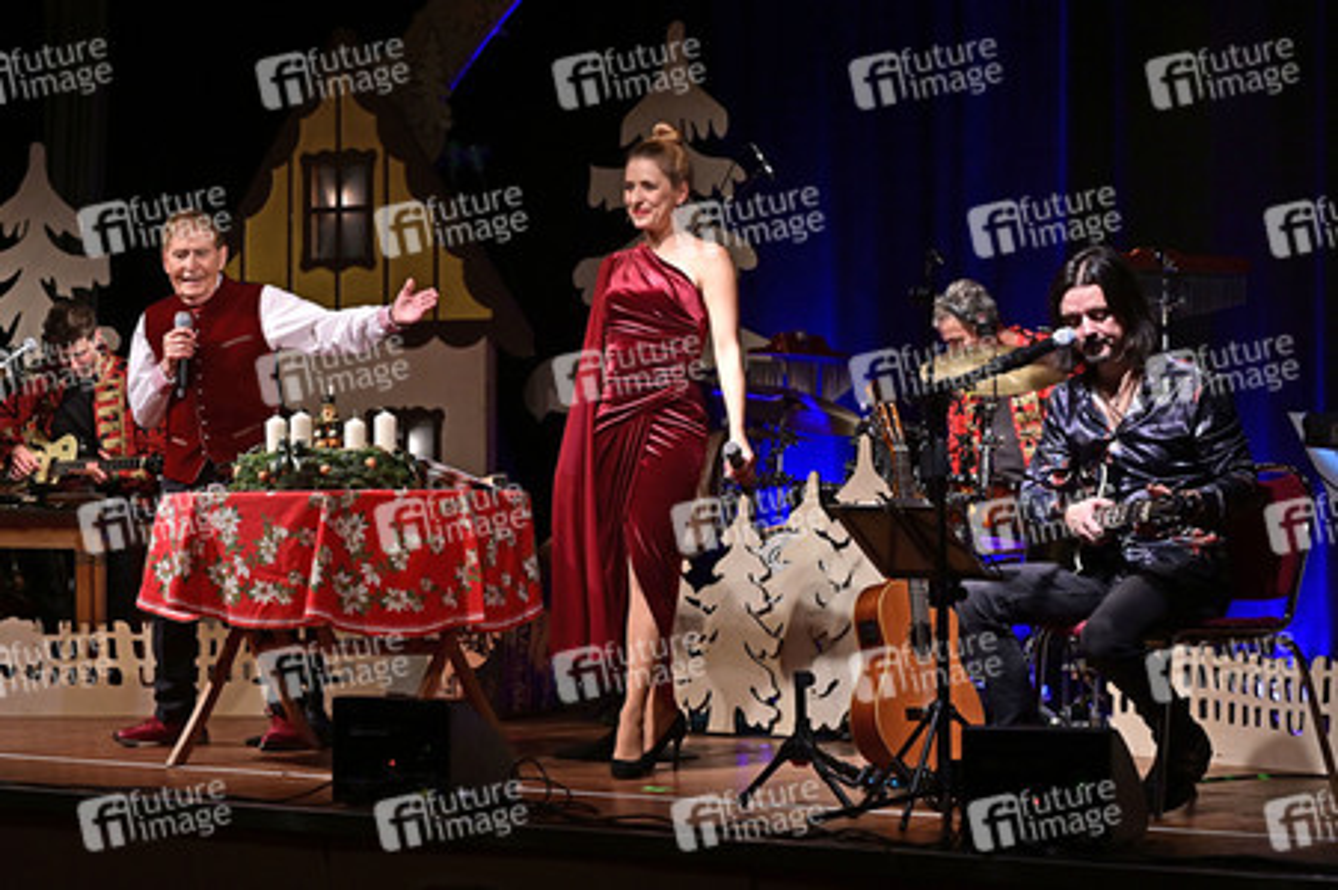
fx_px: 2785
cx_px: 669
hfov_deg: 27.0
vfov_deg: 18.2
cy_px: 445
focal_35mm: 75
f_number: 6.3
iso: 1250
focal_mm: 75
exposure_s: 1/160
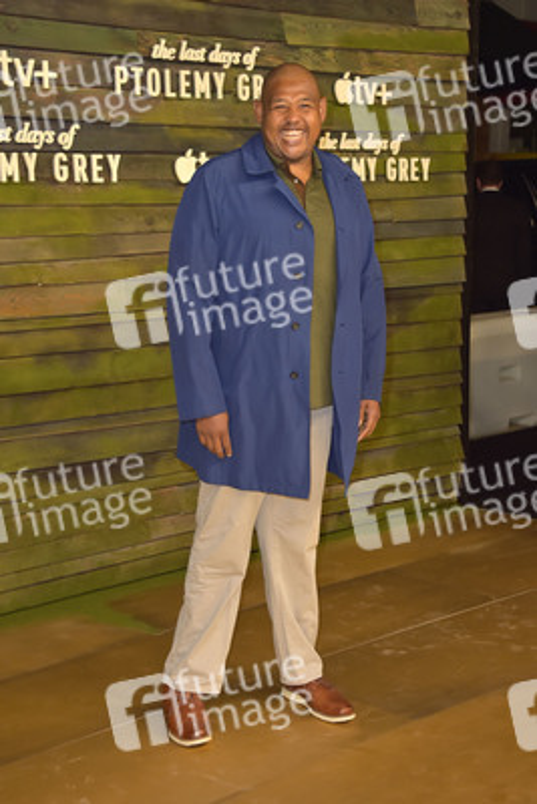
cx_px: 268
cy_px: 402
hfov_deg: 23.4
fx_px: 1297
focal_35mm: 58
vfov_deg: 34.5
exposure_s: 1/250
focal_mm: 58
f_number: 7.1
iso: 500
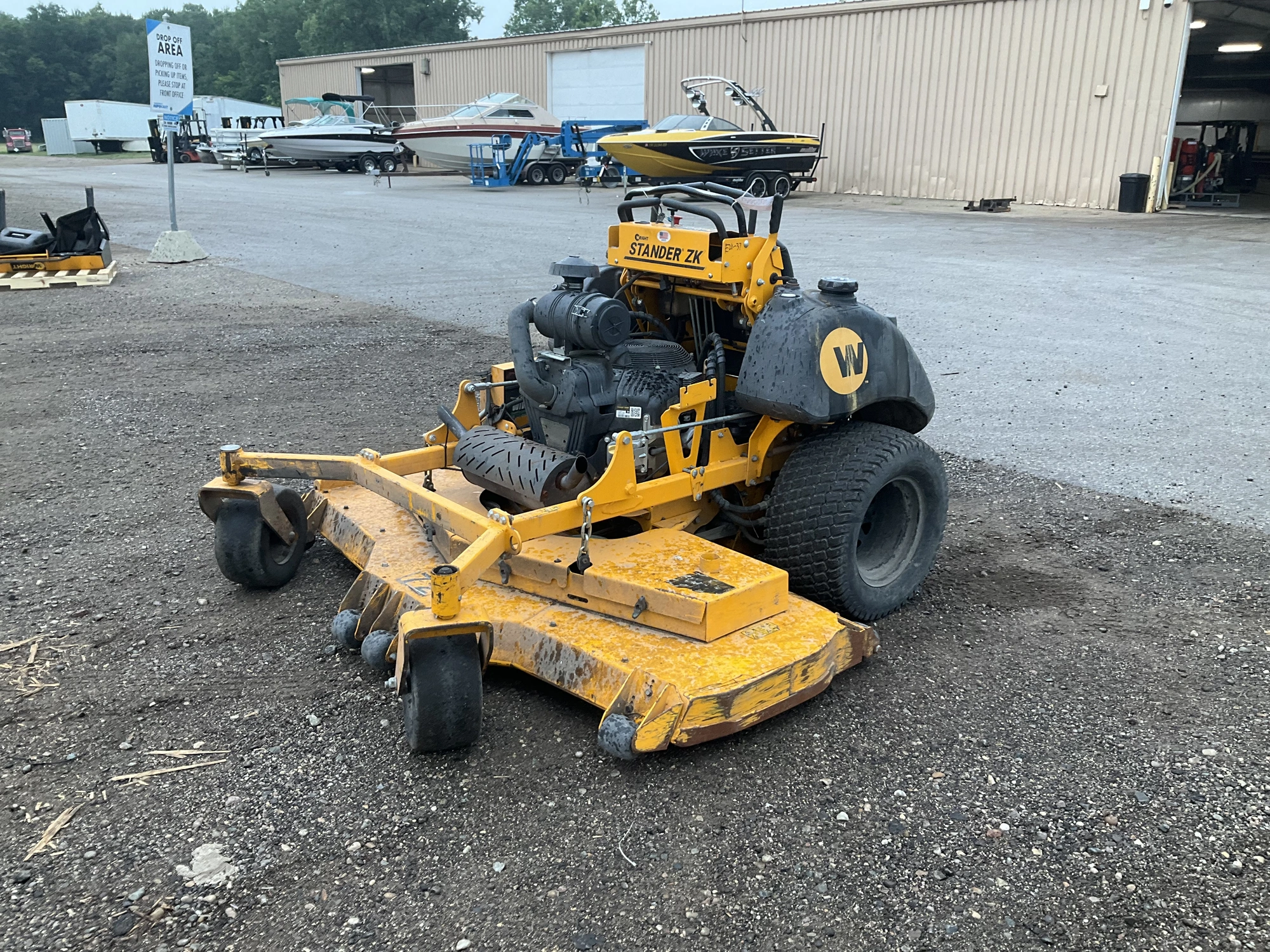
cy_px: 476
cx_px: 635
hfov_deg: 61.7
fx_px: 1064
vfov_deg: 48.2
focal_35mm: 29
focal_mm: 3
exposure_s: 1/121
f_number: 1.8
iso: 64
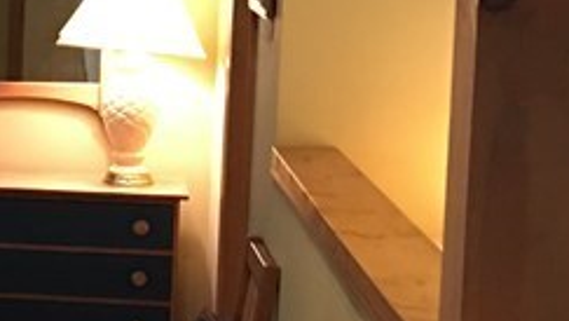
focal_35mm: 133
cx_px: -342
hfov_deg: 14.7
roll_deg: -1.5
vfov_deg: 9.1
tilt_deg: -5.4
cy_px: 180
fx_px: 2008
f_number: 2.2
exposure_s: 1/15
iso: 125
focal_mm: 4.15
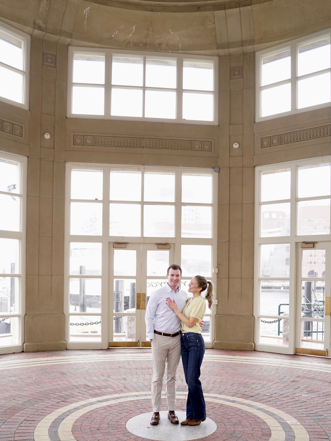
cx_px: 164
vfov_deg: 53.8
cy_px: 245
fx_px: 433
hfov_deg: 41.8
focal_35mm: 34
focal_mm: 31
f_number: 2.8
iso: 400
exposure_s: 1/60
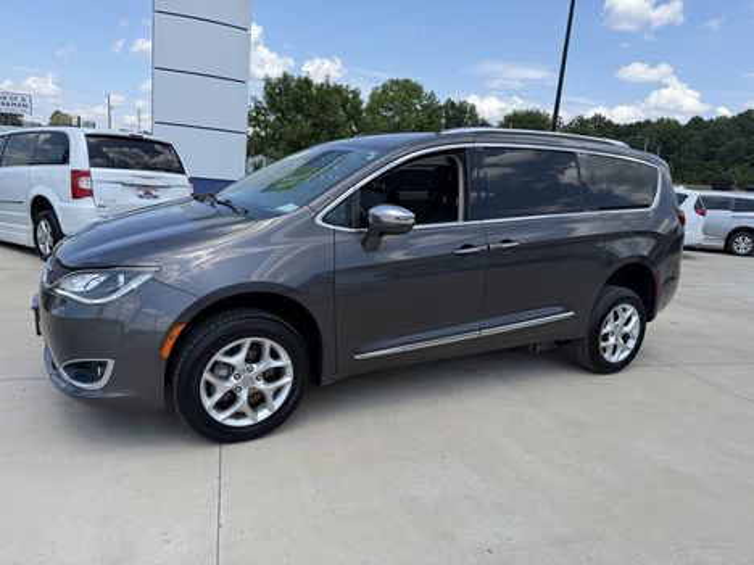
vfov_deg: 56.8
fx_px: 523
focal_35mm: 24
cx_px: 377
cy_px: 282
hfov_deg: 71.6
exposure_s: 1/2907
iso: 80
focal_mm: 6.76
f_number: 1.78
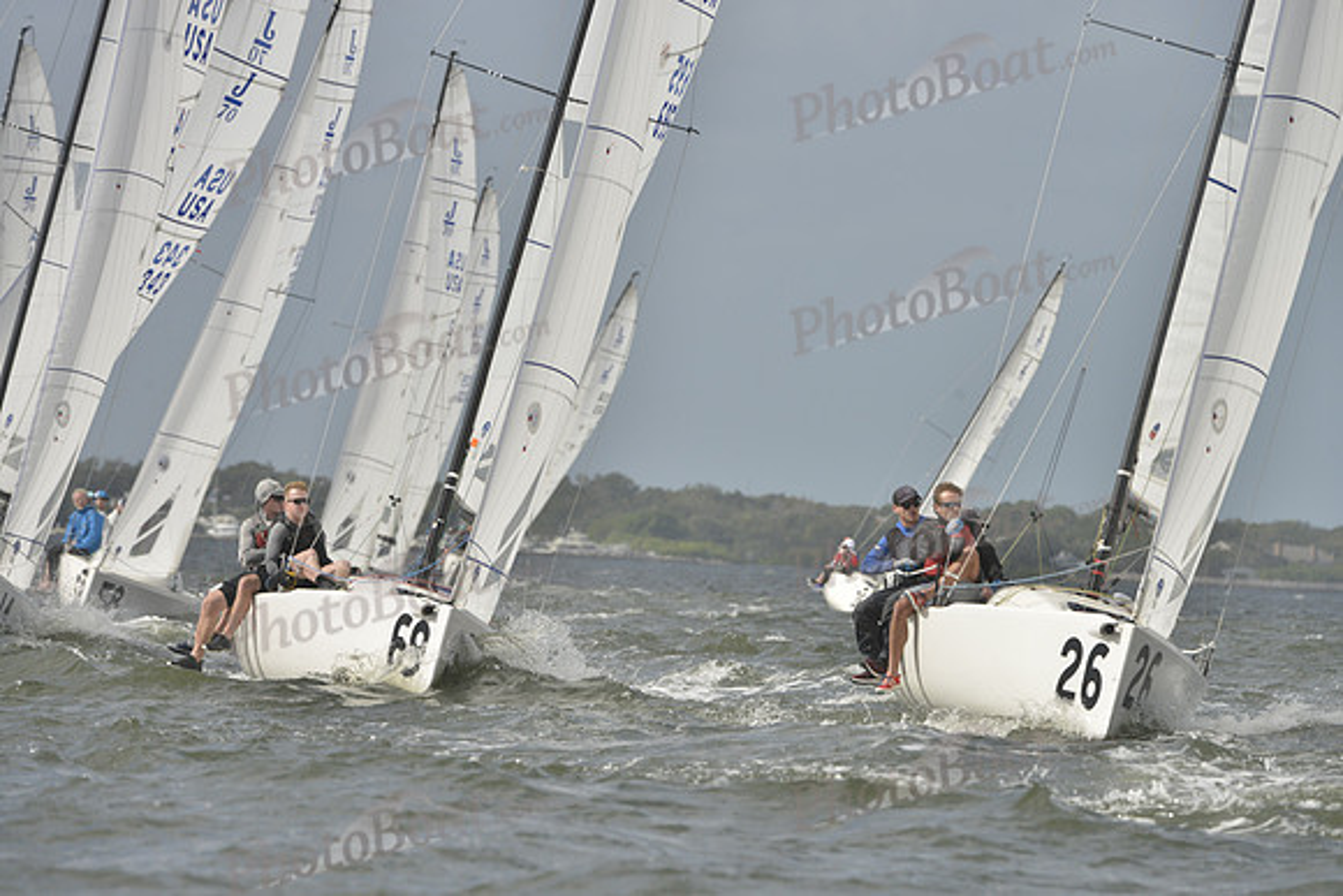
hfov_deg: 5.7
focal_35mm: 360
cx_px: 672
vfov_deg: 3.8
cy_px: 448
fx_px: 13433
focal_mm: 360
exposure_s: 1/1250
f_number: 10
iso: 400
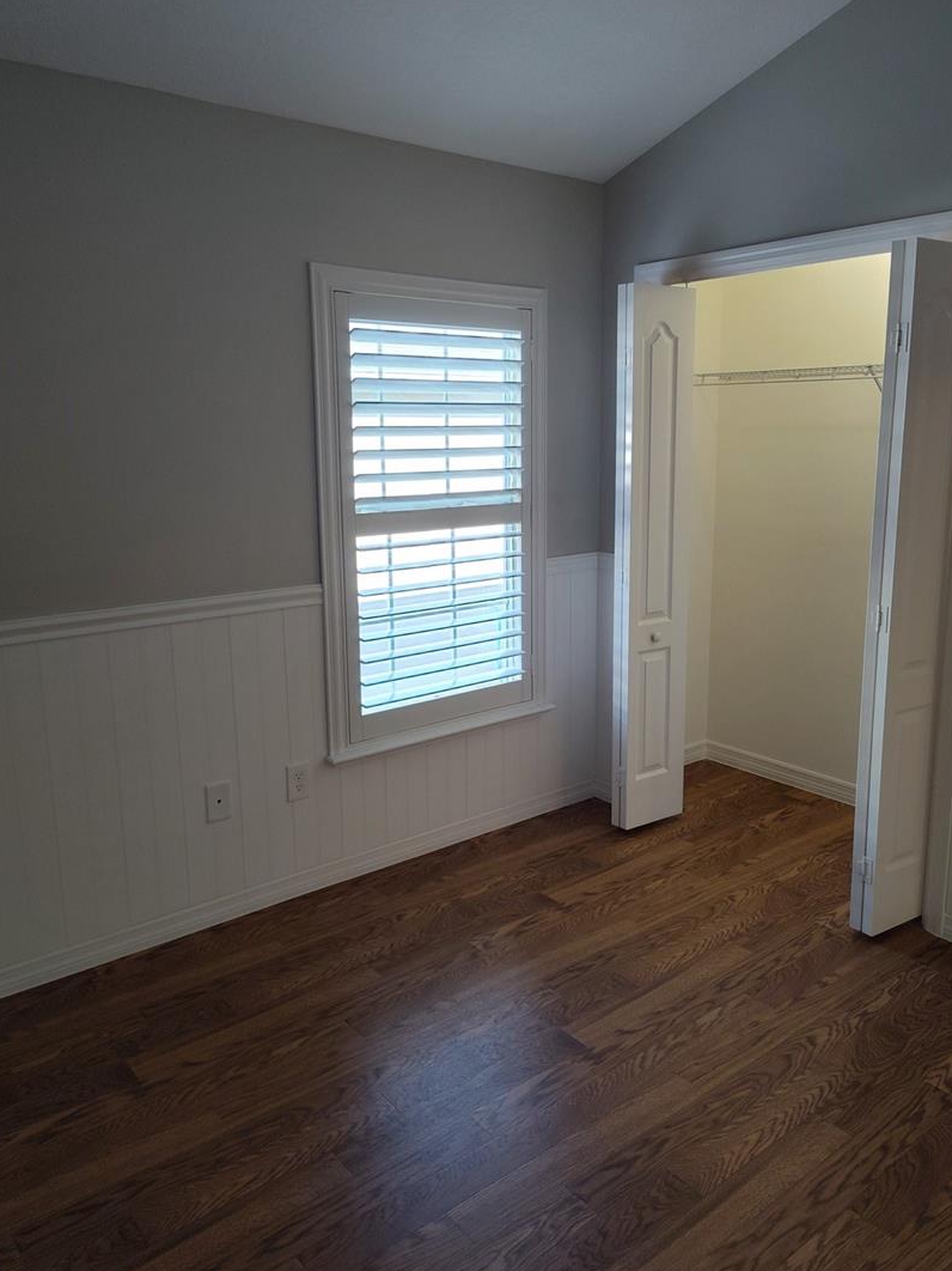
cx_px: 521
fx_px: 954
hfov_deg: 53.0
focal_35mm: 26
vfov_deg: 67.3
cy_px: 616
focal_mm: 5.56
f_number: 1.8
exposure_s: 1/120
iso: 272
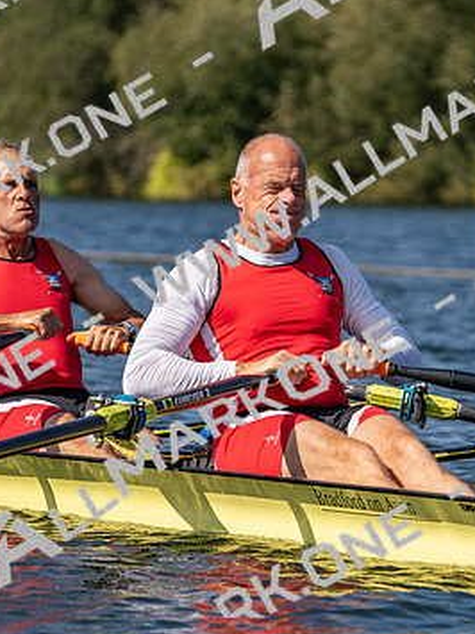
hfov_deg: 4.7
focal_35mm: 314
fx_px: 5748
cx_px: 354
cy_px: 312
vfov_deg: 6.3
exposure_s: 1/2000
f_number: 5.6
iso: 200
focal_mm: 200
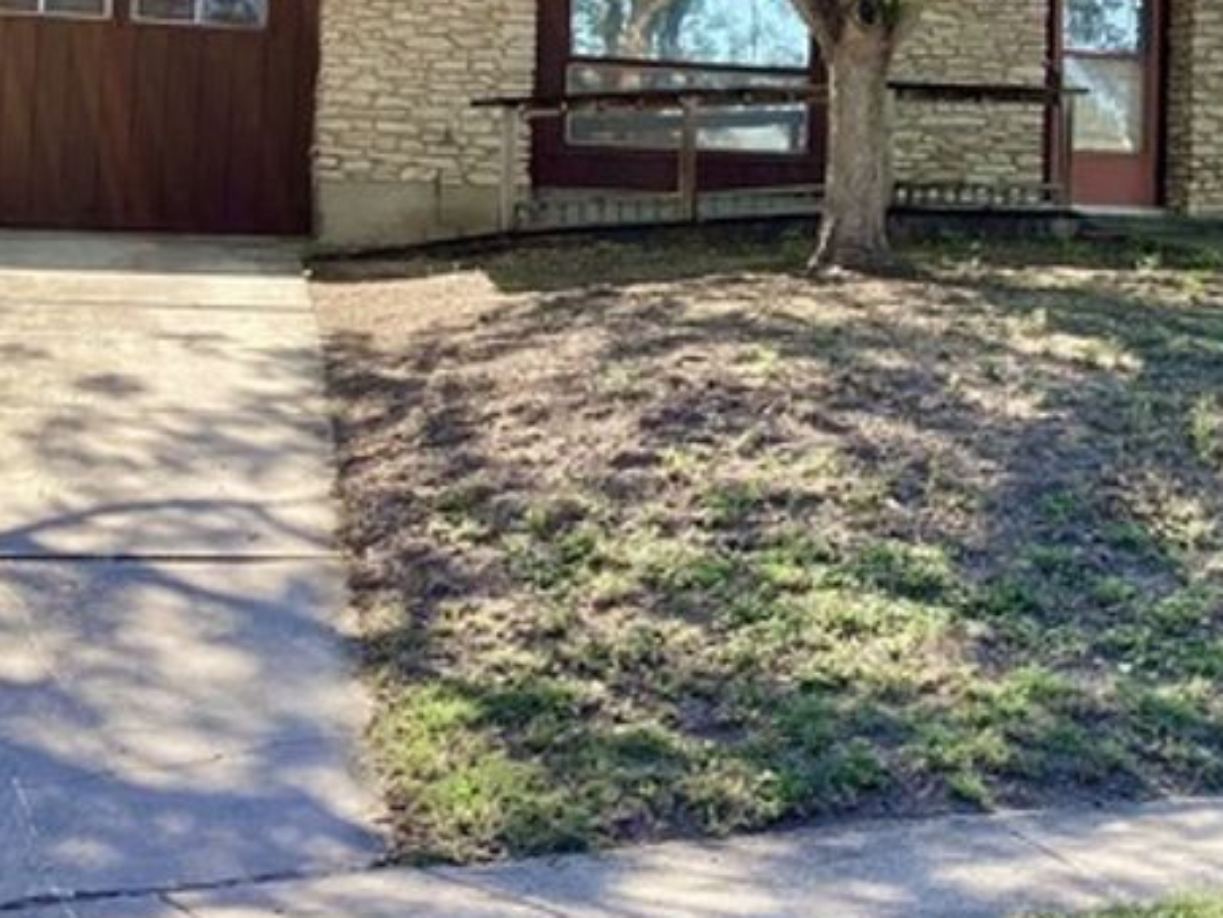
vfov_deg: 20.7
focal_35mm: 70
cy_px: 135
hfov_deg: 26.6
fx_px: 2474
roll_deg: -0.1
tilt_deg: +1.1
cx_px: 1161
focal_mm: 3.3
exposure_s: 1/170
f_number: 2.4
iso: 25
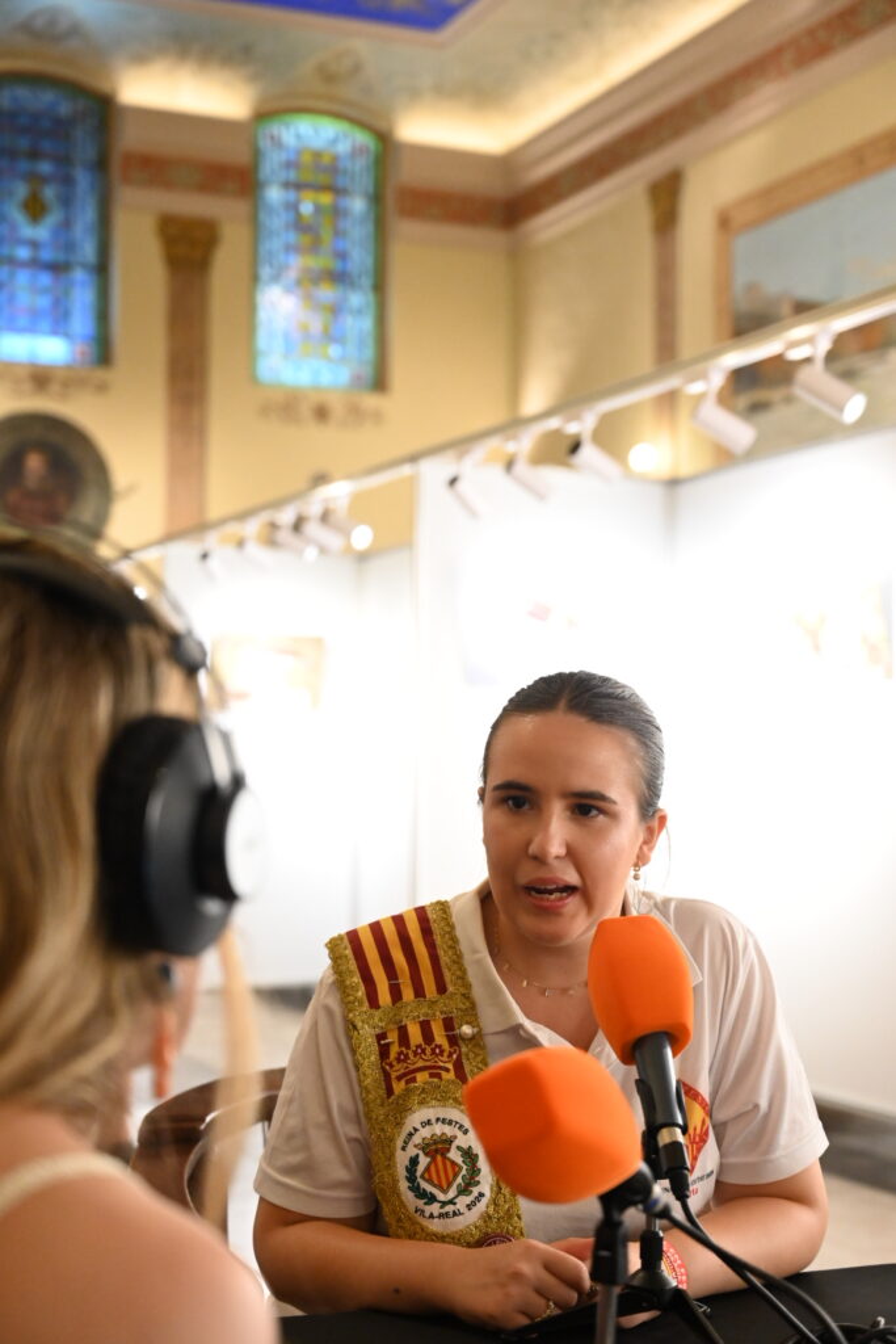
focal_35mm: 53
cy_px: 672
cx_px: 448
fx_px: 1978
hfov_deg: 25.5
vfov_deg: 37.5
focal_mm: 53
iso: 6400
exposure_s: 1/320
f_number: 4
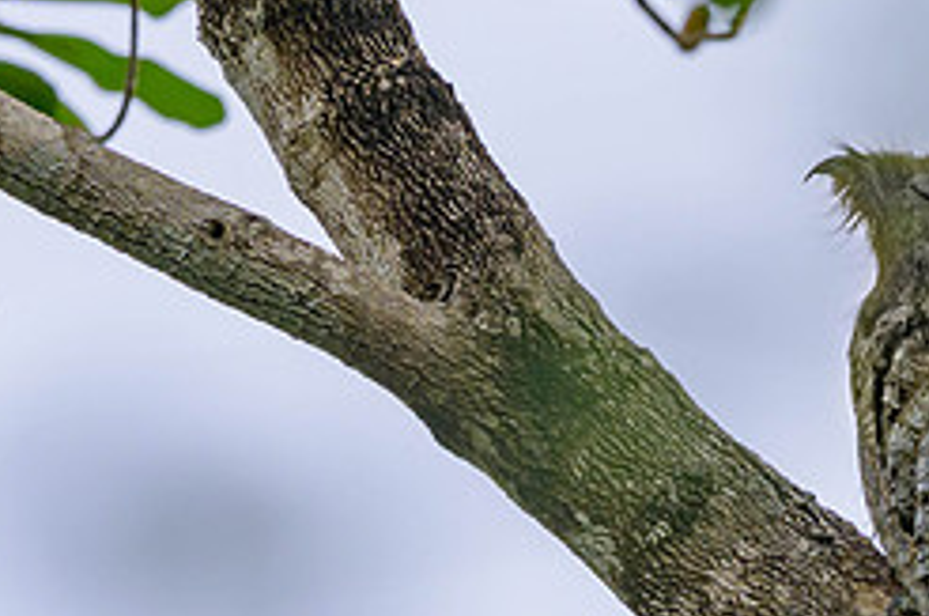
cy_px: 493
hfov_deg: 1.1
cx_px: 466
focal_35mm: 1964
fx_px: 50583
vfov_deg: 0.7
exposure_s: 1/1000
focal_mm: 400
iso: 320
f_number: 5.6
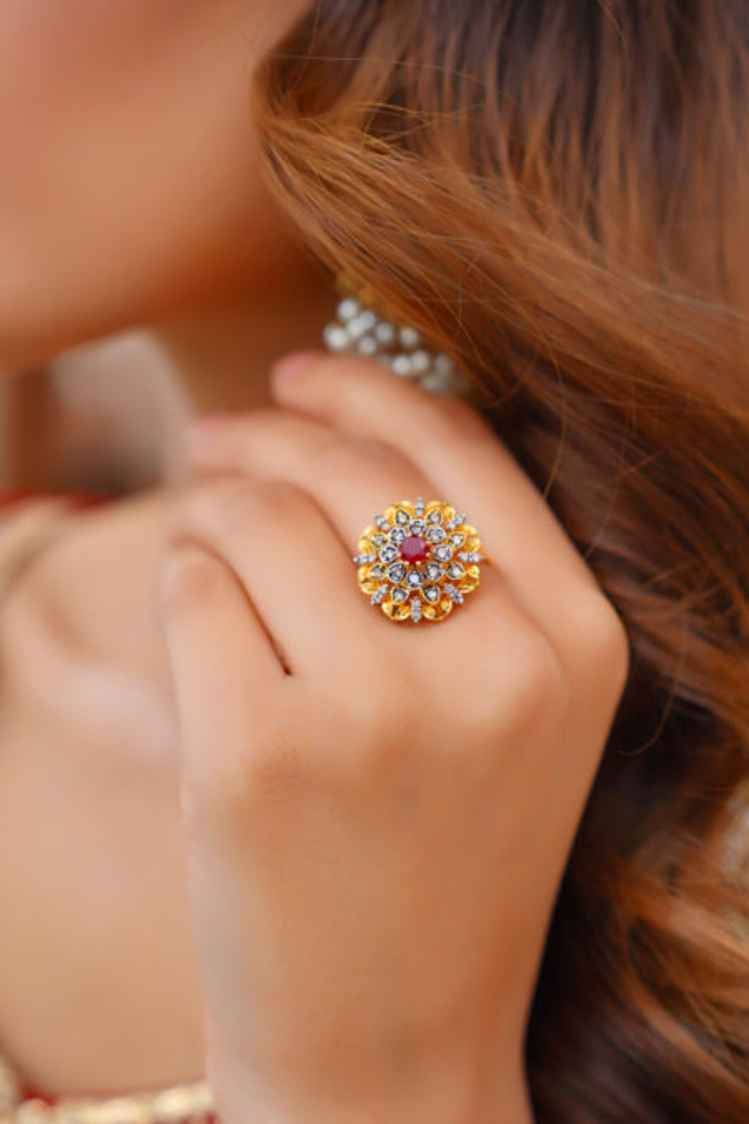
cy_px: 562
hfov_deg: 26.0
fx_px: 1623
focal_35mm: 52
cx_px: 374
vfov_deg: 38.2
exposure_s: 1/1250
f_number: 2.8
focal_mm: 35
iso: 500
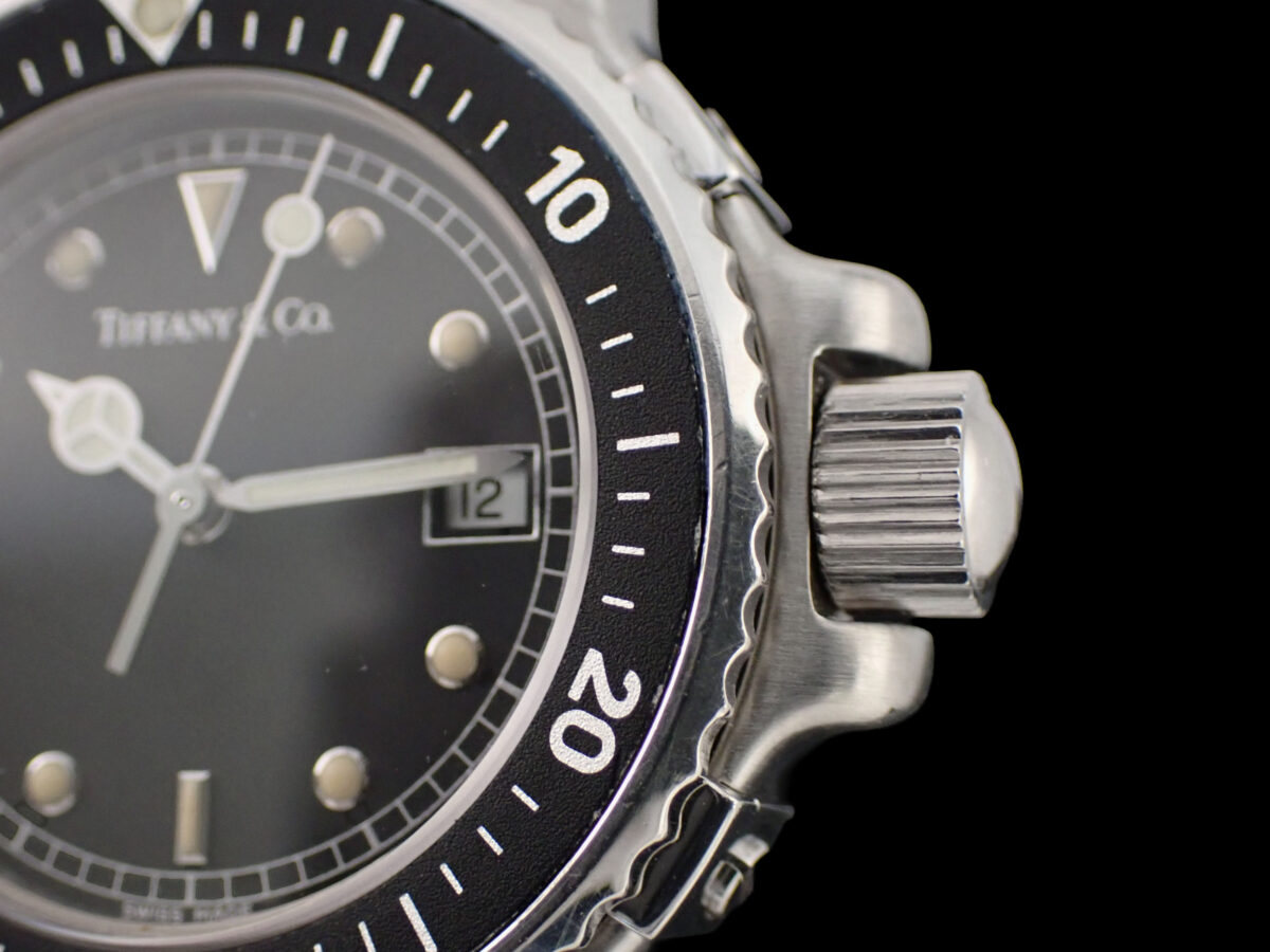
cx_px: 635
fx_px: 2458
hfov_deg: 29.0
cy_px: 476
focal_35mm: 67
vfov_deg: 21.9
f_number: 3.8
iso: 1000
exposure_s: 1/60
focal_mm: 11.88
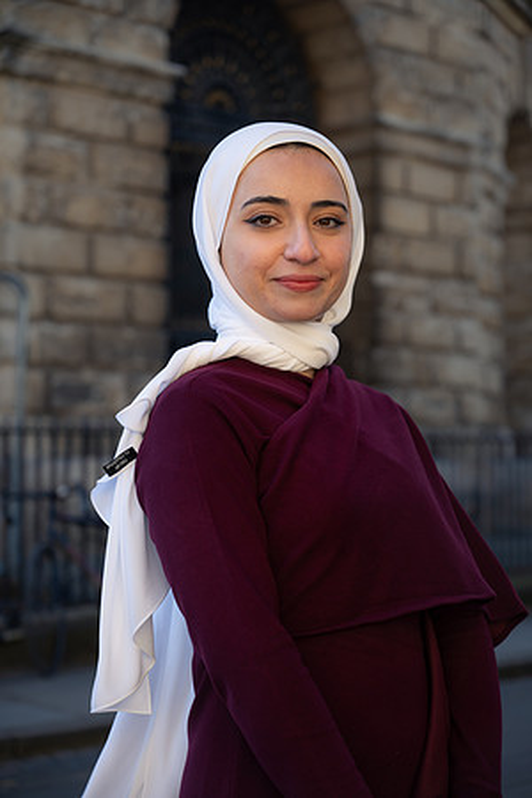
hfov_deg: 19.5
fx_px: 1552
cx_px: 266
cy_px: 399
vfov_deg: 28.8
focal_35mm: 70
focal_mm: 70
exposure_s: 1/250
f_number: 4
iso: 100
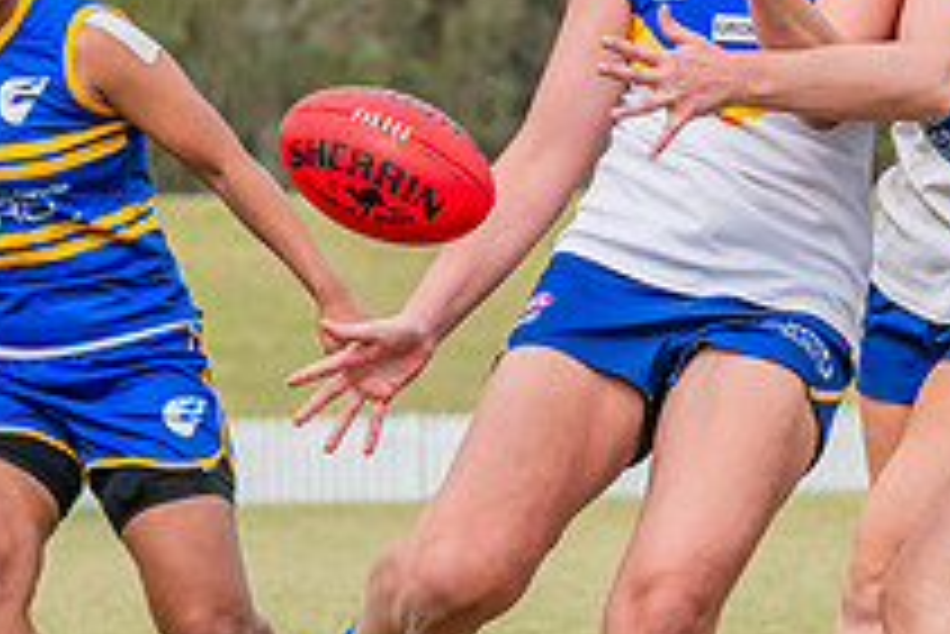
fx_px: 15527
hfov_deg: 3.5
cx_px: 685
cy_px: 144
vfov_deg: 2.3
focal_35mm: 588
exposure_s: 1/1250
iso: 800
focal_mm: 170
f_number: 9
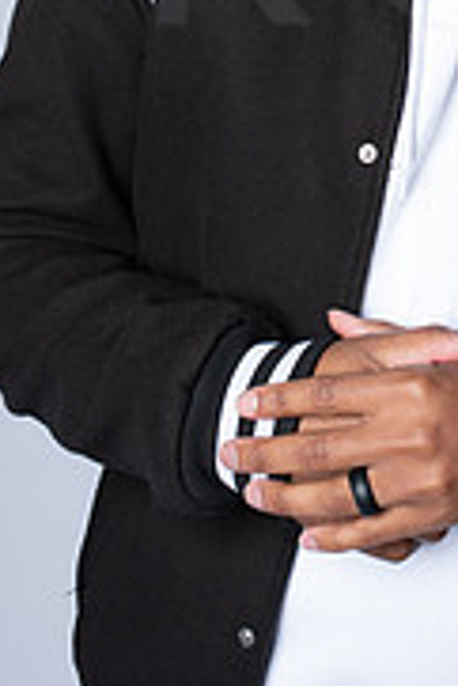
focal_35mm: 87
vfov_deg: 22.0
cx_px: 488
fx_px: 1657
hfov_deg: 15.4
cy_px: -83
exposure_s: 1/200
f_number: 6.3
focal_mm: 35
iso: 250
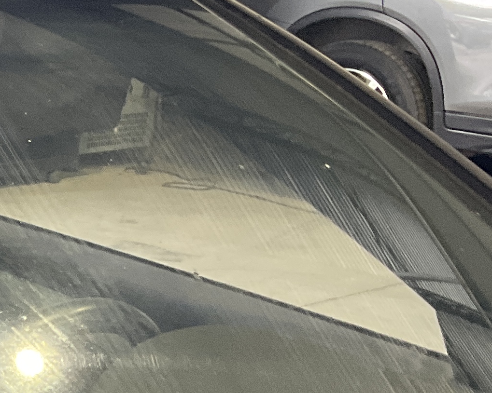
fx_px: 1631
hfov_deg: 15.3
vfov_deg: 13.4
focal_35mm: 112
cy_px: 463
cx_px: -334
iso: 80
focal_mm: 3
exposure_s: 1/60
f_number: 1.8
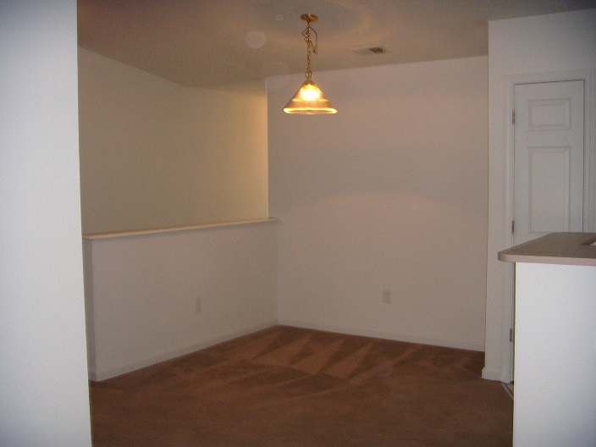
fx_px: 654
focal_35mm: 38
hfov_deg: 49.0
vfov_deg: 37.7
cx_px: 298
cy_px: 224
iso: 64
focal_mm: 6.4
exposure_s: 1/60.2
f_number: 3.5
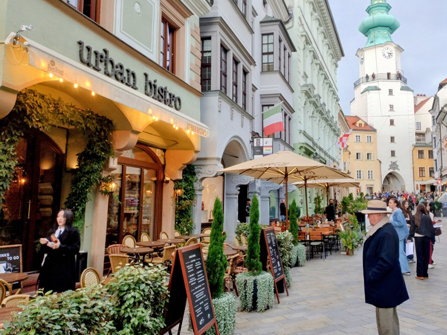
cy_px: 154
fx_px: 426
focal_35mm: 33
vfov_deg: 42.8
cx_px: 277
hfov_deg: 54.8
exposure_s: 1/100
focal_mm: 4.71
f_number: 1.7
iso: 219
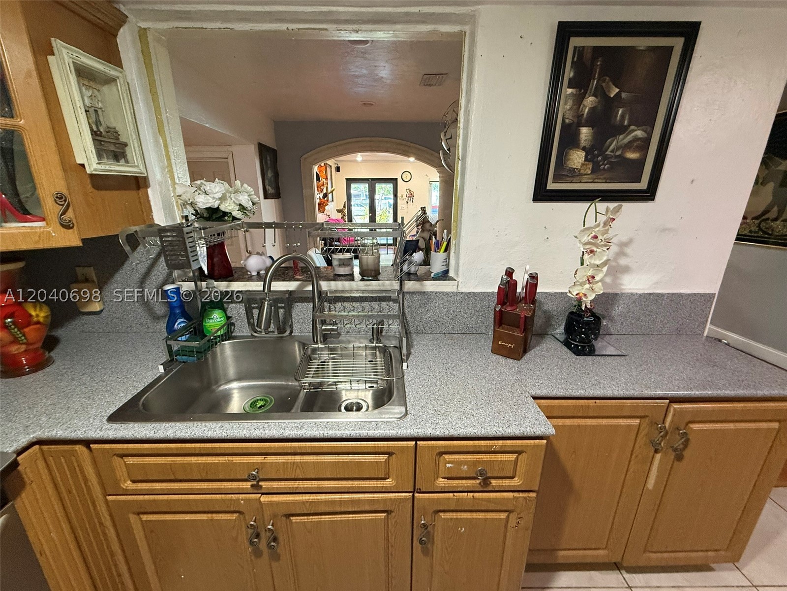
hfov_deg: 102.1
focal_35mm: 14
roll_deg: +0.0
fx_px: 318
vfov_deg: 85.7
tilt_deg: -17.7
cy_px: 296
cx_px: 394
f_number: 2.2
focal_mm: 2.22
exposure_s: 1/60
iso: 400
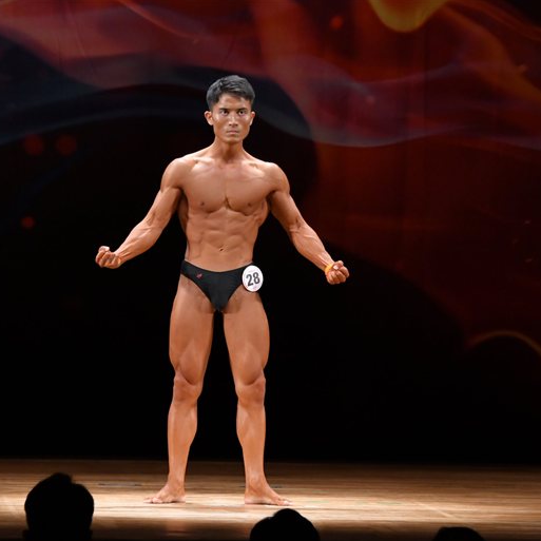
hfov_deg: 6.1
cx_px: 198
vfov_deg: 6.1
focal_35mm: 289
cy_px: 271
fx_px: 5110
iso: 3200
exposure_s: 1/400
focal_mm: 150
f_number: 5.6
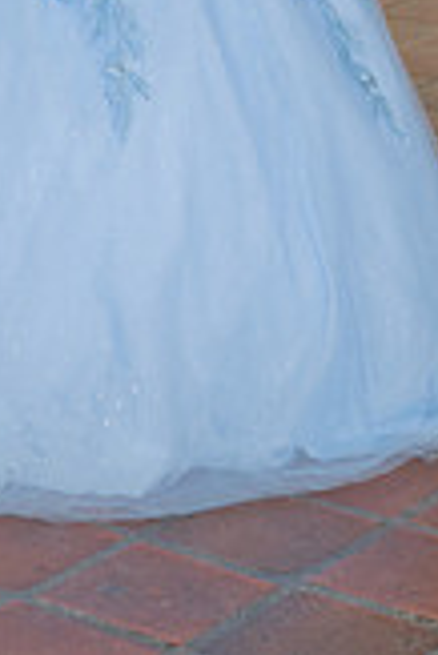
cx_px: -18
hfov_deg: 9.2
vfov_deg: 13.1
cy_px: -297
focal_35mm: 149
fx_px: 2713
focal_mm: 32
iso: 200
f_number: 2.8
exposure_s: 1/200
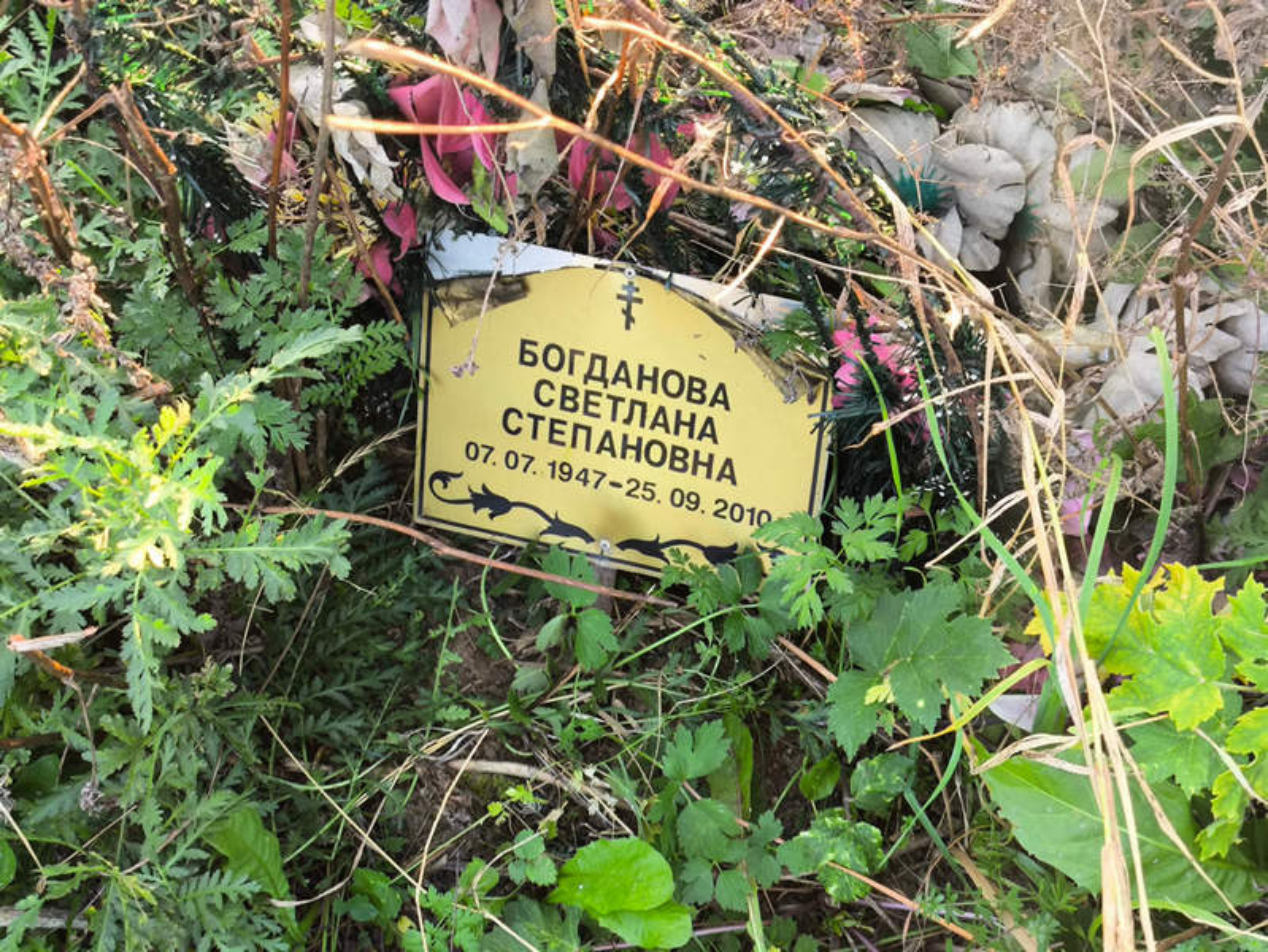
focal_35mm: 50
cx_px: 634
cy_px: 476
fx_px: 1832
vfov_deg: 29.1
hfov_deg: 38.2
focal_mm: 4.71
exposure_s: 1/50
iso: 80
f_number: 1.7
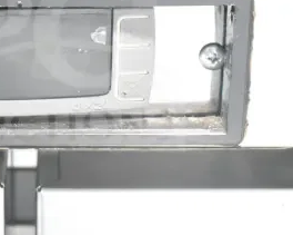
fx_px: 989
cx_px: 60
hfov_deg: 16.7
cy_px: 63
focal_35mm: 114
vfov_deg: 13.5
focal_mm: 35
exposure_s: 1/60
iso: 8000
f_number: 4.5
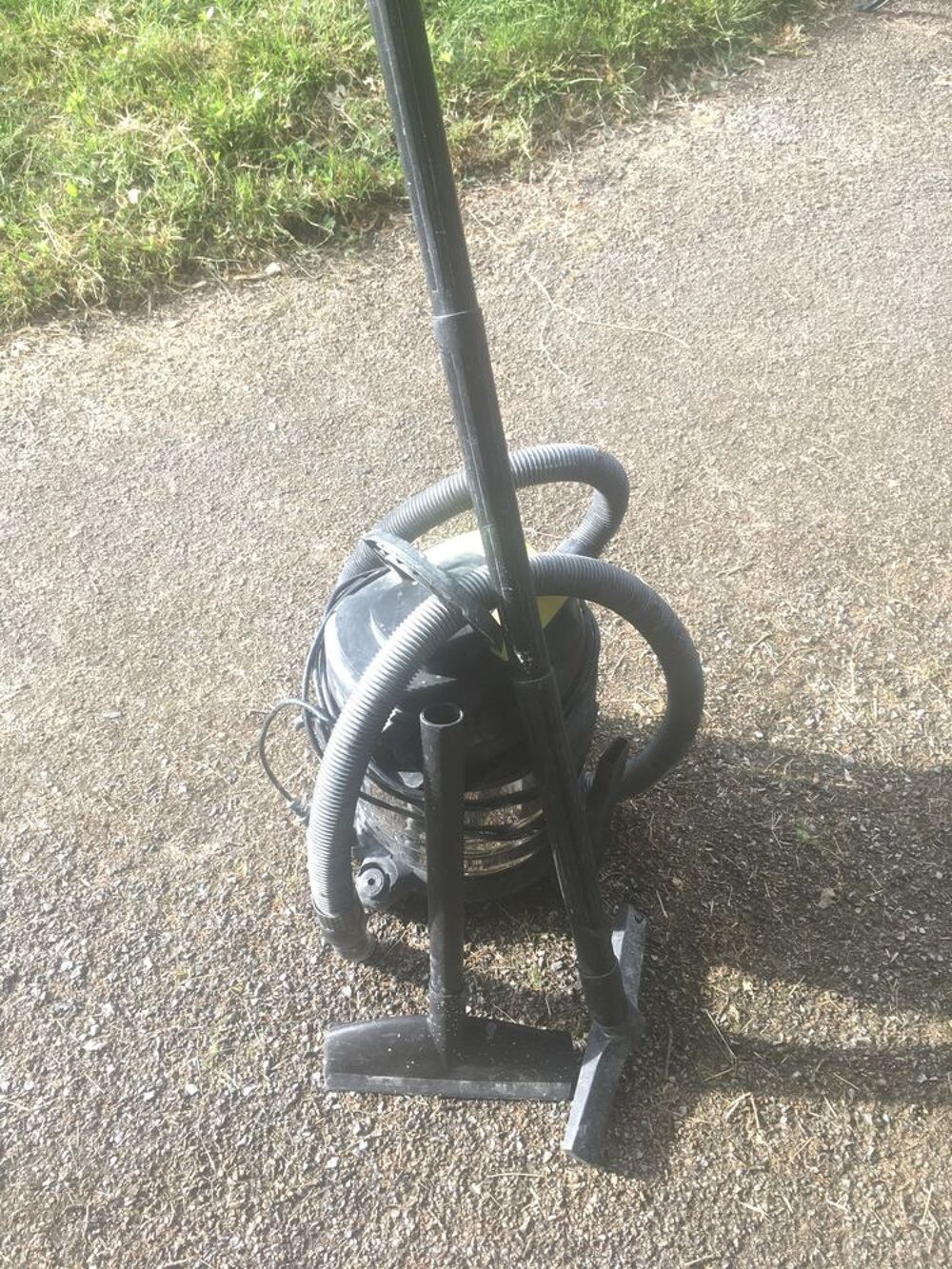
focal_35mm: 29
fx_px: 1063
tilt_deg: -51.2
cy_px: 634
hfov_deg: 48.2
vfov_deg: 61.7
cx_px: 476
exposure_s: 1/100
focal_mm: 4.15
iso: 32
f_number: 2.2
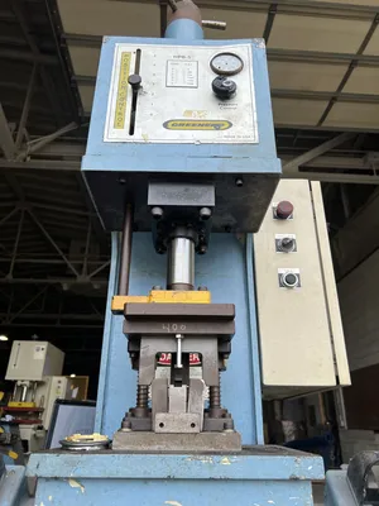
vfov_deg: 67.3
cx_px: 190
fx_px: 380
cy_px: 253
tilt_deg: +24.7
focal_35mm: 26
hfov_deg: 53.1
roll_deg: -1.6
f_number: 1.5
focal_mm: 5.7
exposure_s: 1/354
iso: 50
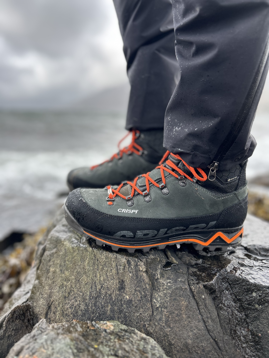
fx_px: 269
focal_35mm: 26
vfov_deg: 67.3
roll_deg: -1.2
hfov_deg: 53.1
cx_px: 134
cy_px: 179
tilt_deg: -13.7
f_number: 1.5
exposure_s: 1/728
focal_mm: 5.7
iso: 50
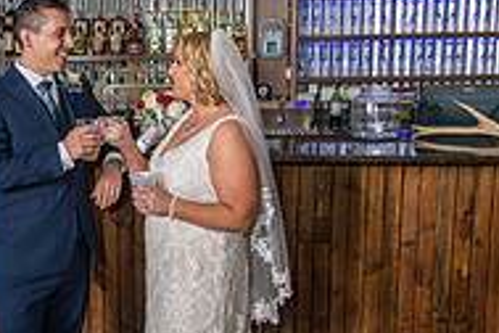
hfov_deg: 34.2
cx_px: 114
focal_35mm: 57
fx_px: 790
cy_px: 188
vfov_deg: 23.8
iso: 400
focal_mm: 24
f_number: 5
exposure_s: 1/100
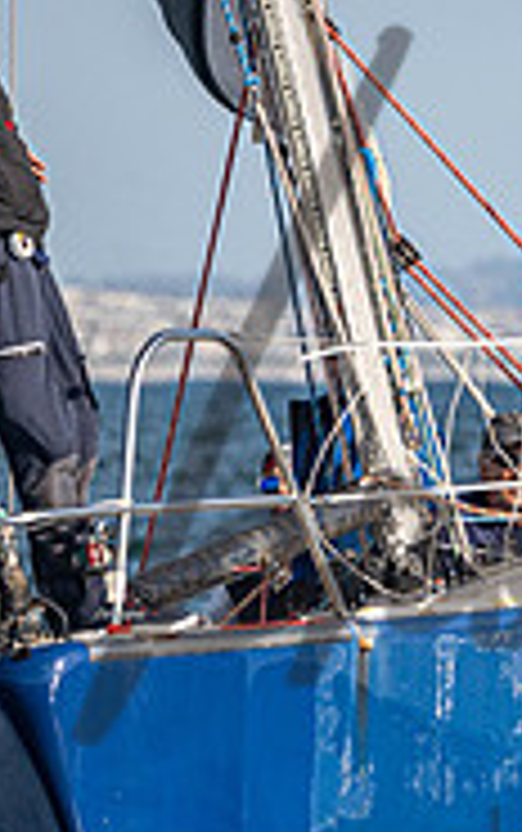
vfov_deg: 2.2
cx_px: 28
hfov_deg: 1.4
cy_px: 560
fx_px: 21574
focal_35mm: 950
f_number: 5
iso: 400
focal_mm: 220
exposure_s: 1/3200
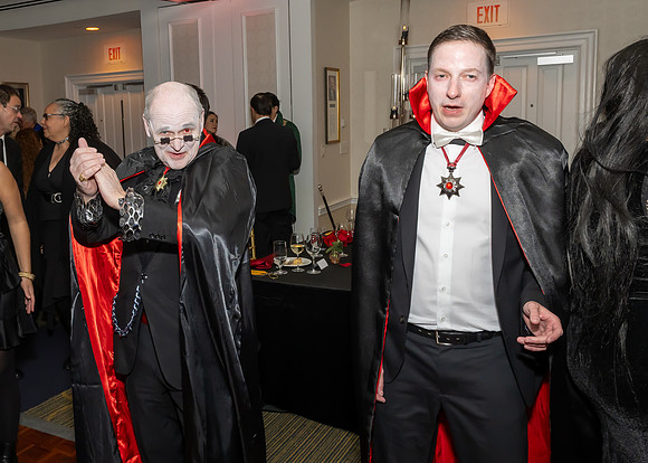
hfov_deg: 57.4
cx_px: 251
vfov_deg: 43.0
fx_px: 585
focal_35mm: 32
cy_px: 191
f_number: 7.1
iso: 640
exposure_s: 1/250
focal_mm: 17
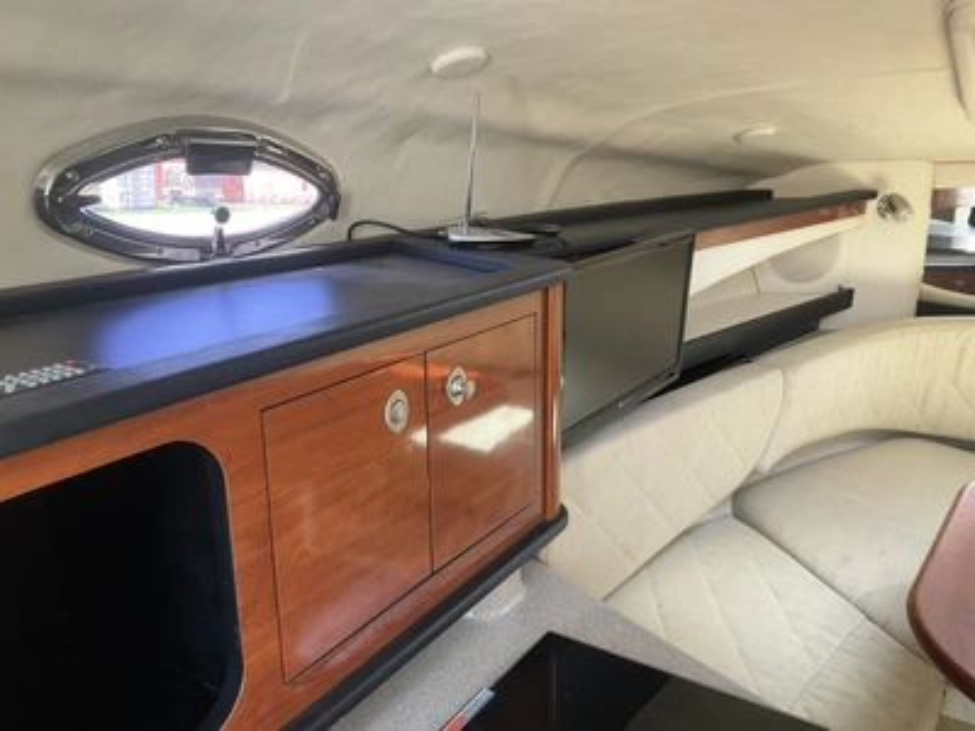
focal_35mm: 29
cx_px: 488
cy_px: 366
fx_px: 817
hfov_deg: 61.7
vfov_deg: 48.2
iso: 64
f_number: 1.8
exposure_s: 1/113
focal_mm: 3
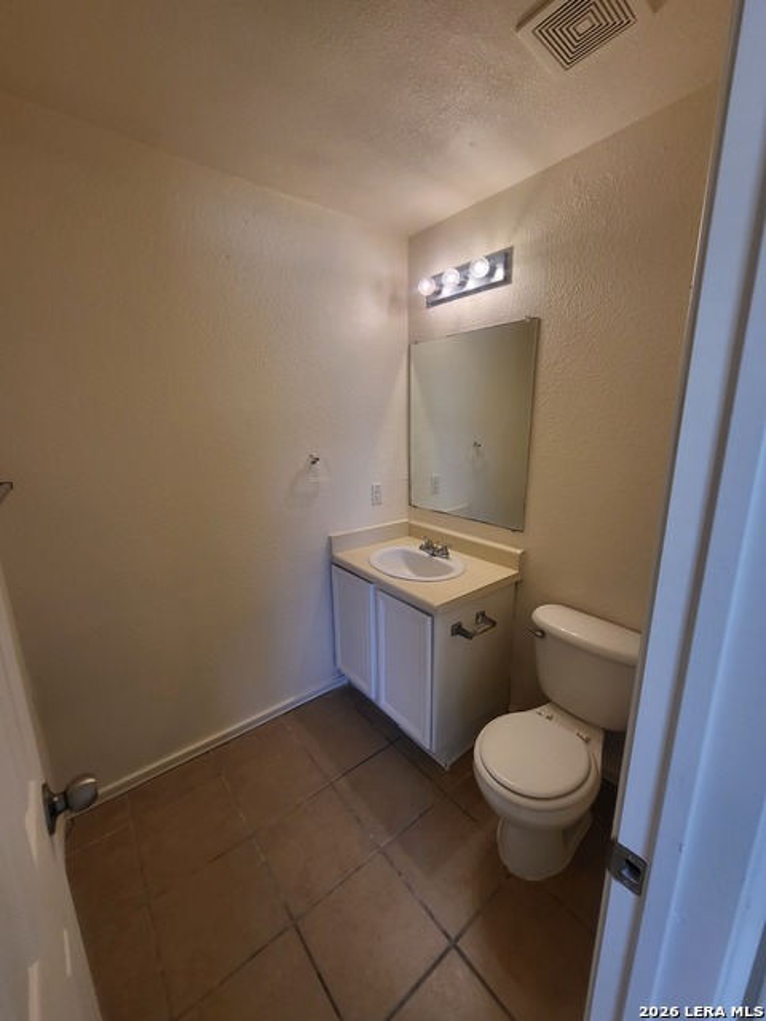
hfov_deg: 89.9
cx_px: 383
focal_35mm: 13
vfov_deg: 106.2
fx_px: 384
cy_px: 510
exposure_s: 1/60
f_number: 2.2
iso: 80
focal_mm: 1.74
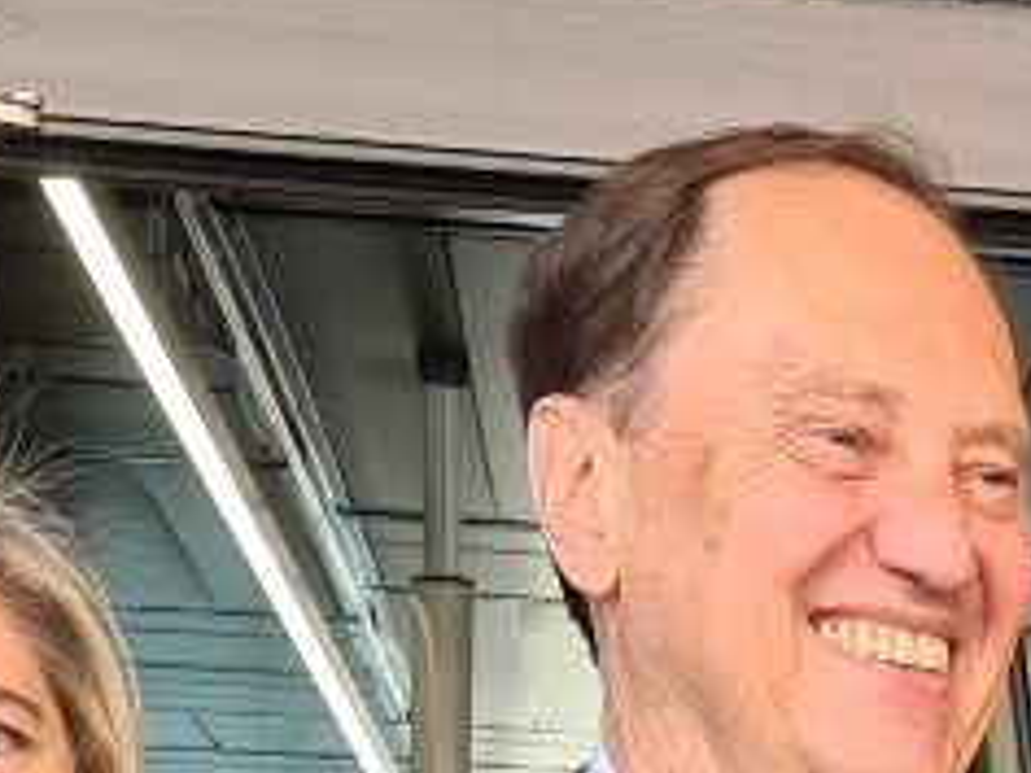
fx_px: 3931
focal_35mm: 132
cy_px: 1694
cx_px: 1228
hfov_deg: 14.5
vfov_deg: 10.1
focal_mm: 5.4
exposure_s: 1/106
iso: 50
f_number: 1.8
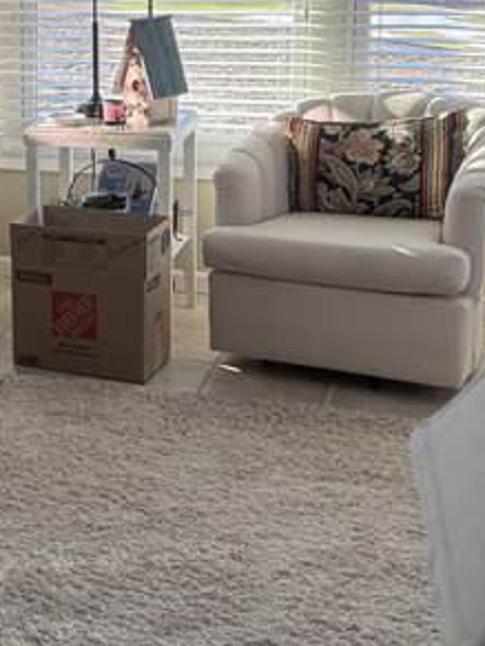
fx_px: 1476
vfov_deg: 24.3
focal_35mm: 79
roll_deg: +1.6
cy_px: 135
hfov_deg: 17.4
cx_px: -157
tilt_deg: -9.3
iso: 80
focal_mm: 6.76
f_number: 1.78
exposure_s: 1/438
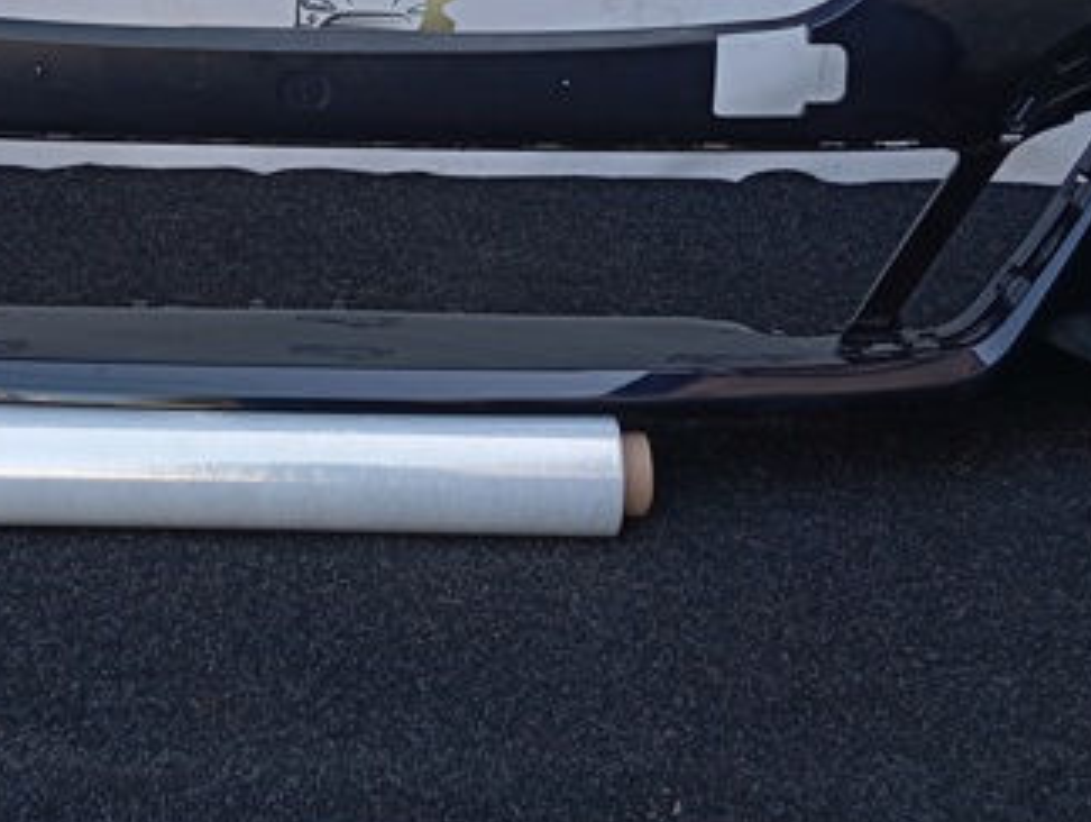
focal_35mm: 55
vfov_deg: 25.6
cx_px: 298
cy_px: 51
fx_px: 1736
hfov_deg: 34.3
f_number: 1.8
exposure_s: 1/100
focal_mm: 4.22
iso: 62
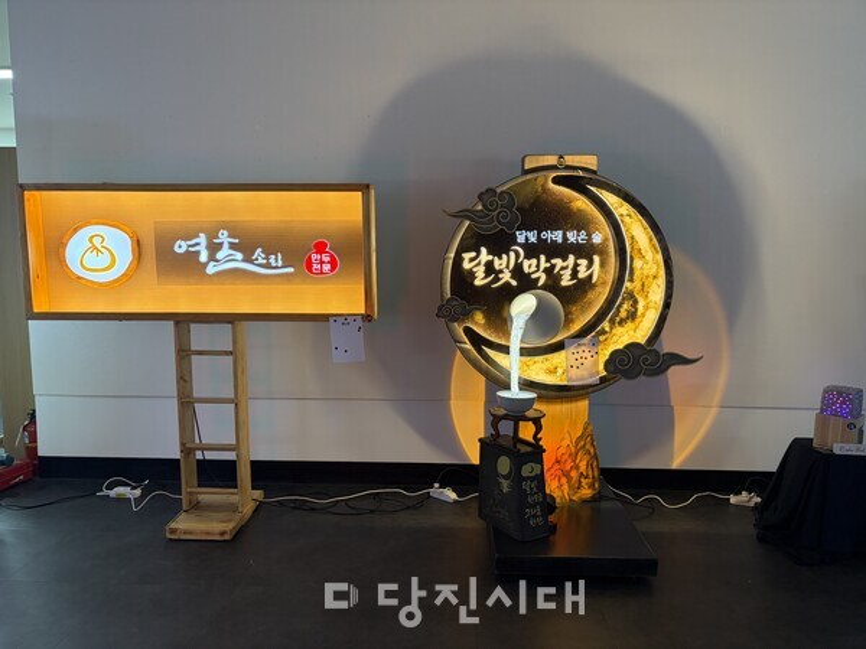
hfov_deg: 67.3
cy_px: 324
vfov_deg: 53.1
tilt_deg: -6.4
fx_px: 650
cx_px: 433
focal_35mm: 26
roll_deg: +0.1
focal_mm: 5.96
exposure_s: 1/60
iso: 80
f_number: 1.6
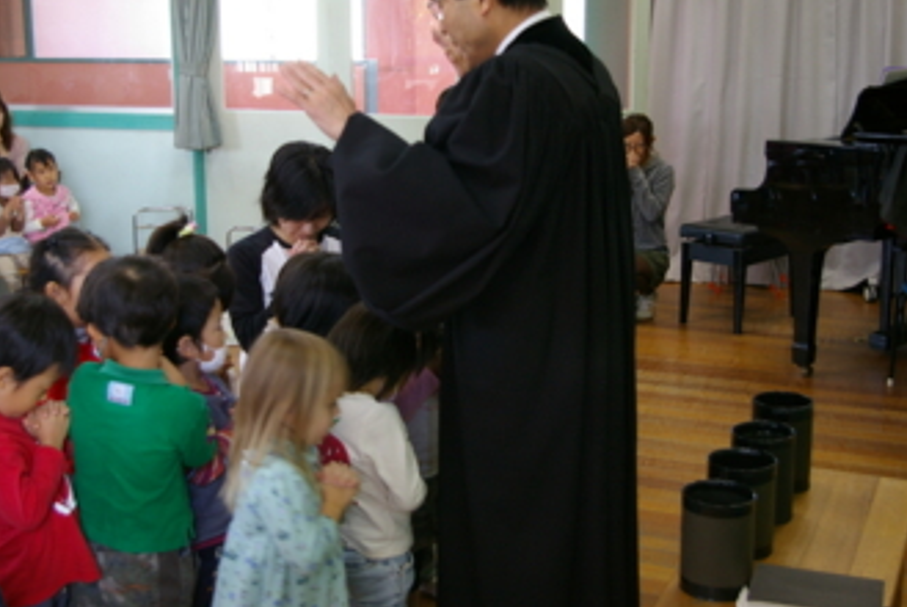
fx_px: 1286
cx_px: 416
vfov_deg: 26.5
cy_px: 244
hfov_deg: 38.8
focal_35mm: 51
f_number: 4
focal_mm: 28
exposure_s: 1/30
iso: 400
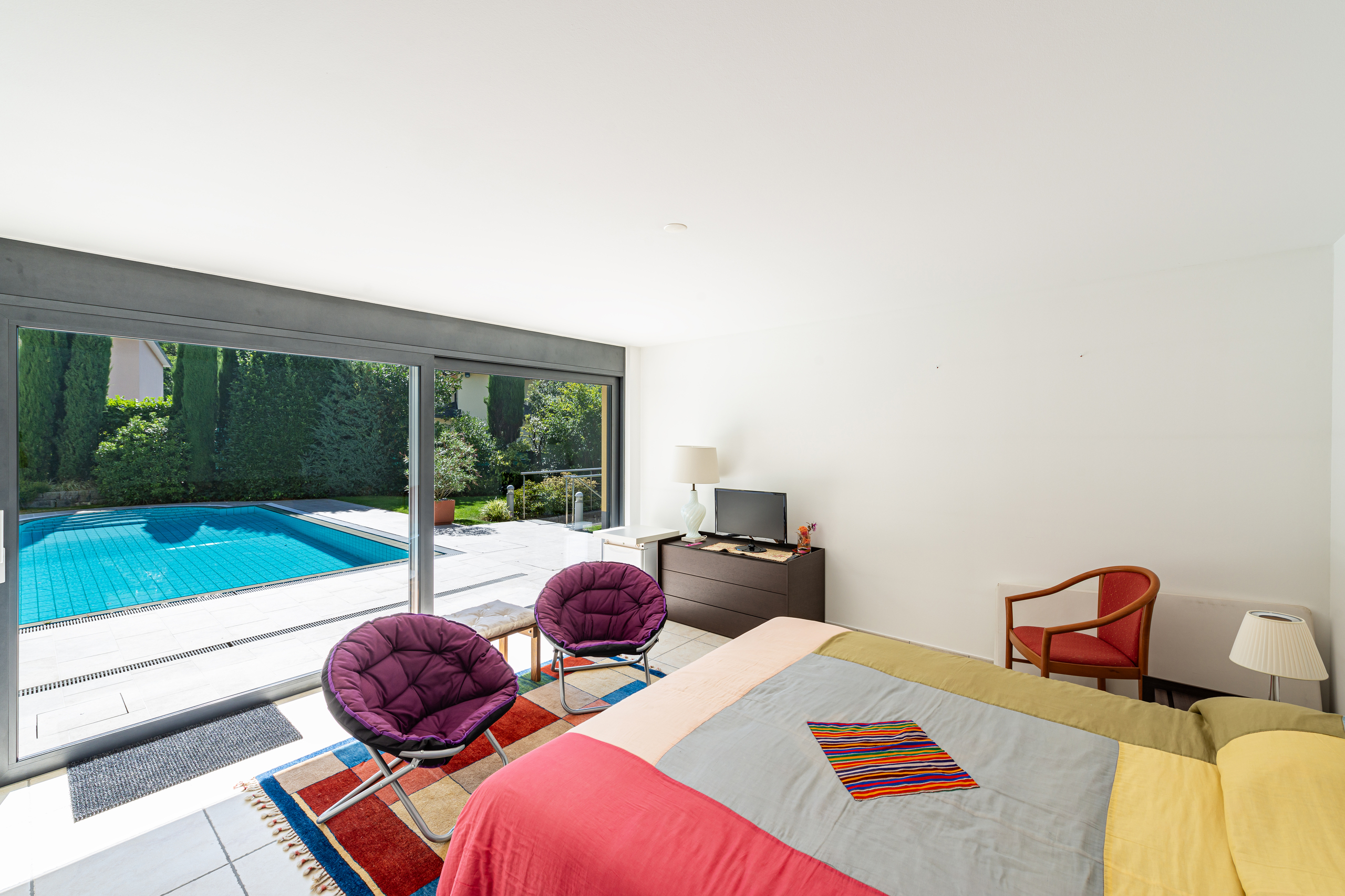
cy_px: 448
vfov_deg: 81.2
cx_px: 672
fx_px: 523
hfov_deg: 104.3
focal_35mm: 14
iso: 100
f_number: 9
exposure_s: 1/20
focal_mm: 14
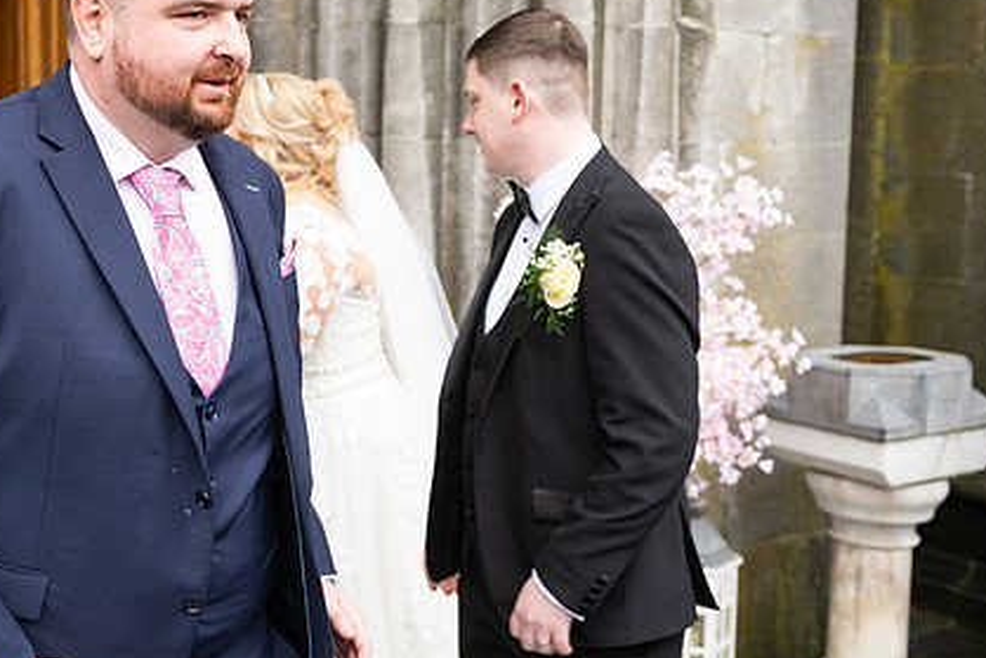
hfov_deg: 39.4
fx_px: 1370
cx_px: 384
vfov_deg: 27.0
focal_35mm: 50
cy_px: 270
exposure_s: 1/160
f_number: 3.5
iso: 125
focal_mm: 36
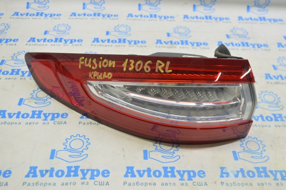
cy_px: 95
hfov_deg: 45.0
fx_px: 345
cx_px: 143
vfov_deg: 30.8
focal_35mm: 44
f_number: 5.6
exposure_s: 1/20
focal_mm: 29
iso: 400
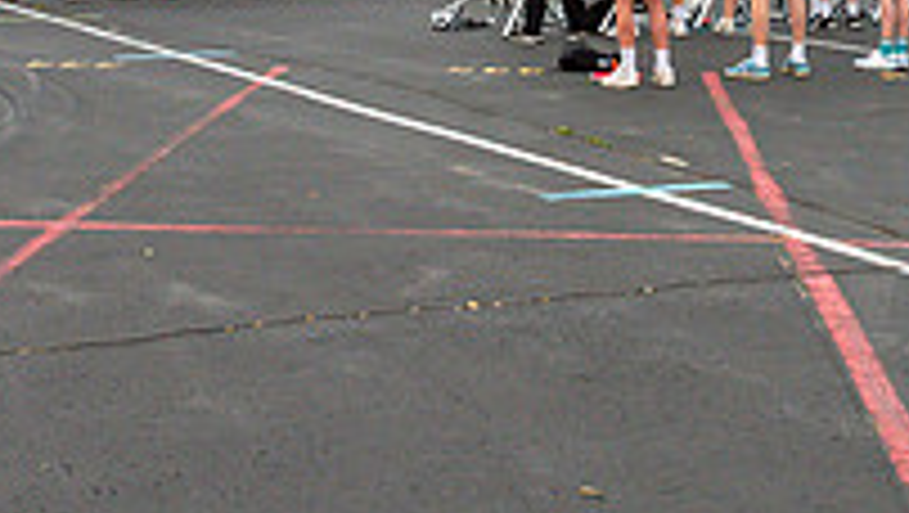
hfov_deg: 25.9
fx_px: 1978
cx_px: 413
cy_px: -219
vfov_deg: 14.0
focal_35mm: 82
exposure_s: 1/2000
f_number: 8
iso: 1250
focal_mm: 24
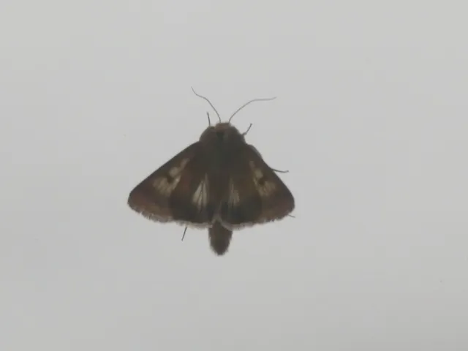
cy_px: 176
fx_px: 1690
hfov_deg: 15.8
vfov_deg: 11.9
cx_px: 234
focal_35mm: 125
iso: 400
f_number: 5.2
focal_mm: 22.4
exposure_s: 1/60
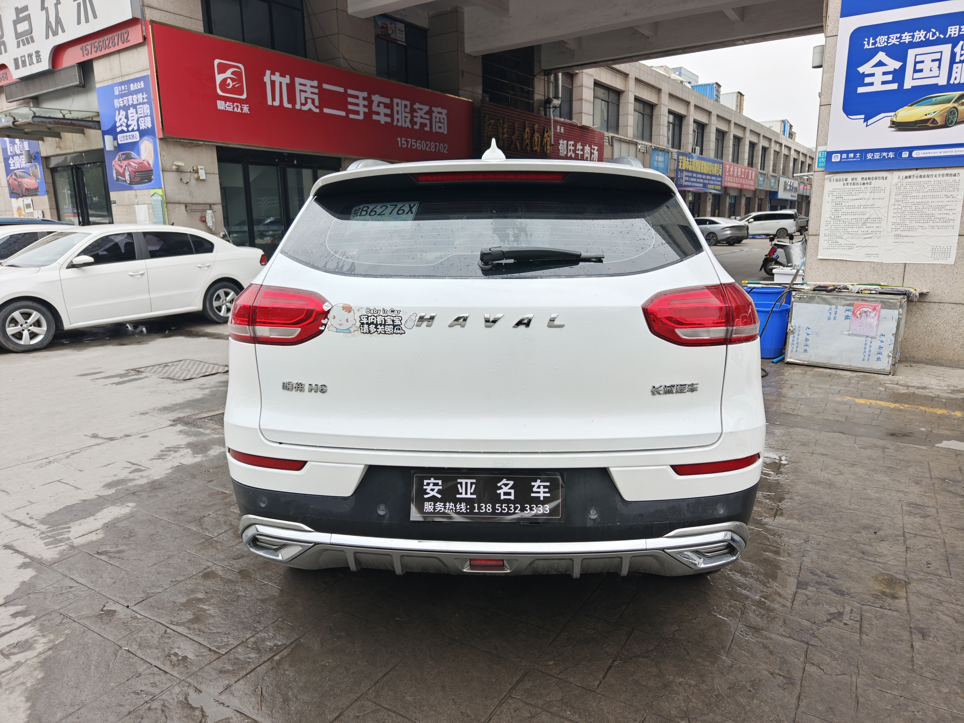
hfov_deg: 73.9
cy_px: 362
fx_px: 641
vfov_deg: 58.9
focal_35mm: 23
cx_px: 482
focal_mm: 8.67
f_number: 1.8
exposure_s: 1/200
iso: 160
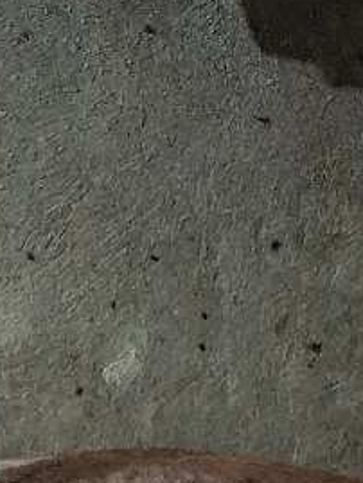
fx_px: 1593
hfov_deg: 12.9
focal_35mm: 114
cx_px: 13
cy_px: 1057
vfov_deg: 13.8
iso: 640
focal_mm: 5.54
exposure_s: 1/25
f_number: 1.8
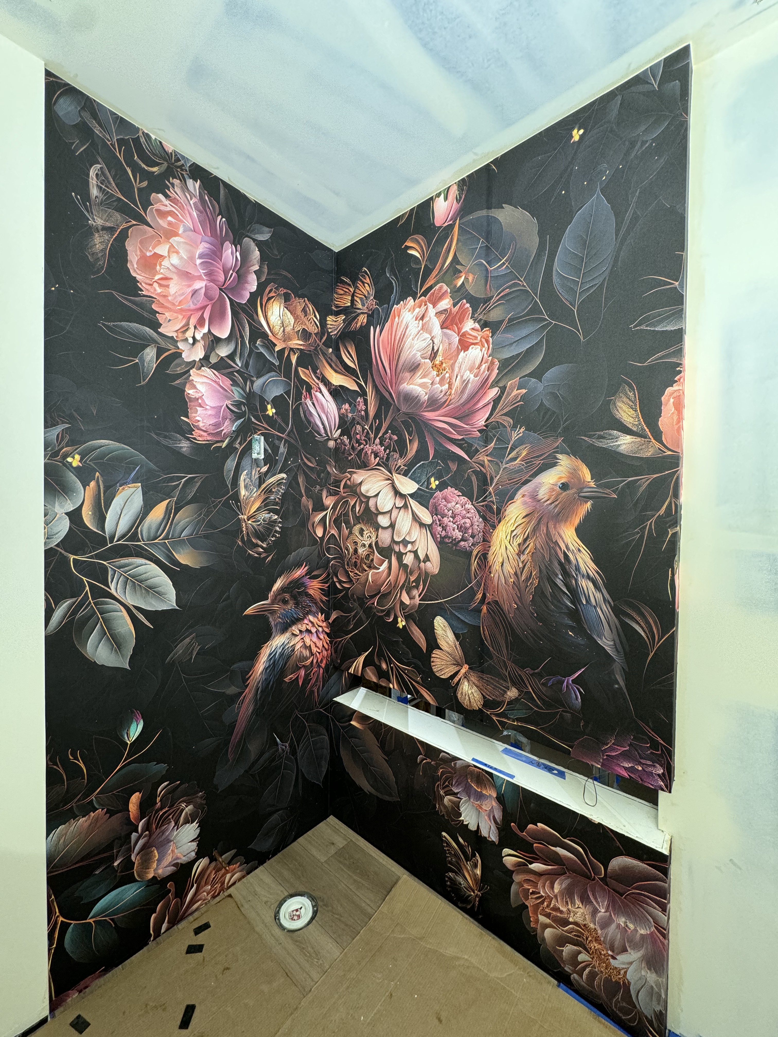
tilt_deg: -1.3
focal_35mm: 14
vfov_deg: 102.1
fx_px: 420
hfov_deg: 85.7
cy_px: 518
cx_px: 389
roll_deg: +0.2
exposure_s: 1/60
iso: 160
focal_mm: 2.22
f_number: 2.2
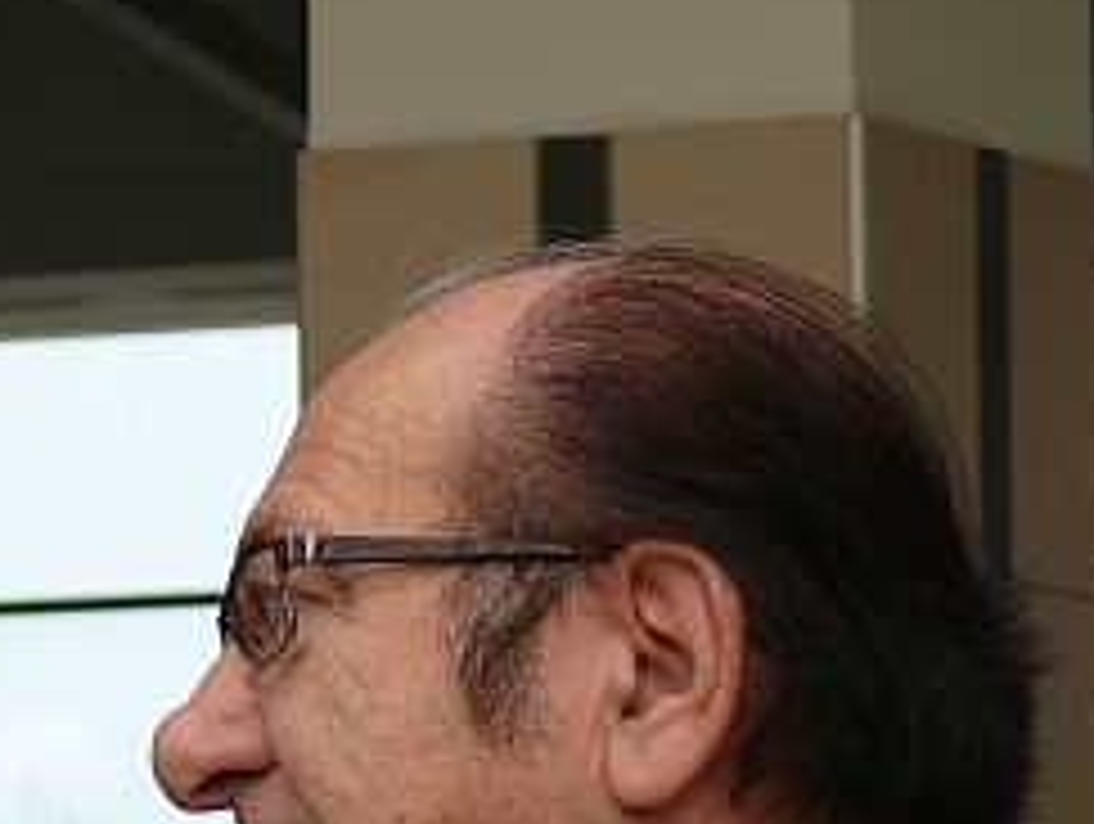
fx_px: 10825
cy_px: 729
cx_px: 482
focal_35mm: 342
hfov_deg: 5.8
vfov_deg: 4.4
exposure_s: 1/200
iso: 100
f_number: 4
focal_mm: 21.9
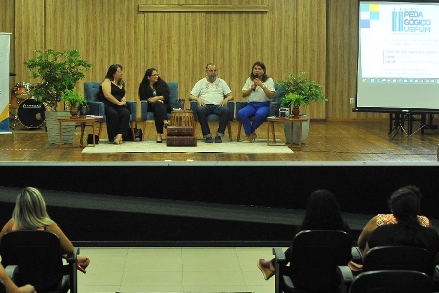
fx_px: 732
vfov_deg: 22.6
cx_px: 205
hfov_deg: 33.4
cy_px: 139
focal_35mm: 60
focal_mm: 50
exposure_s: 1/125
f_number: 4
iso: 1600
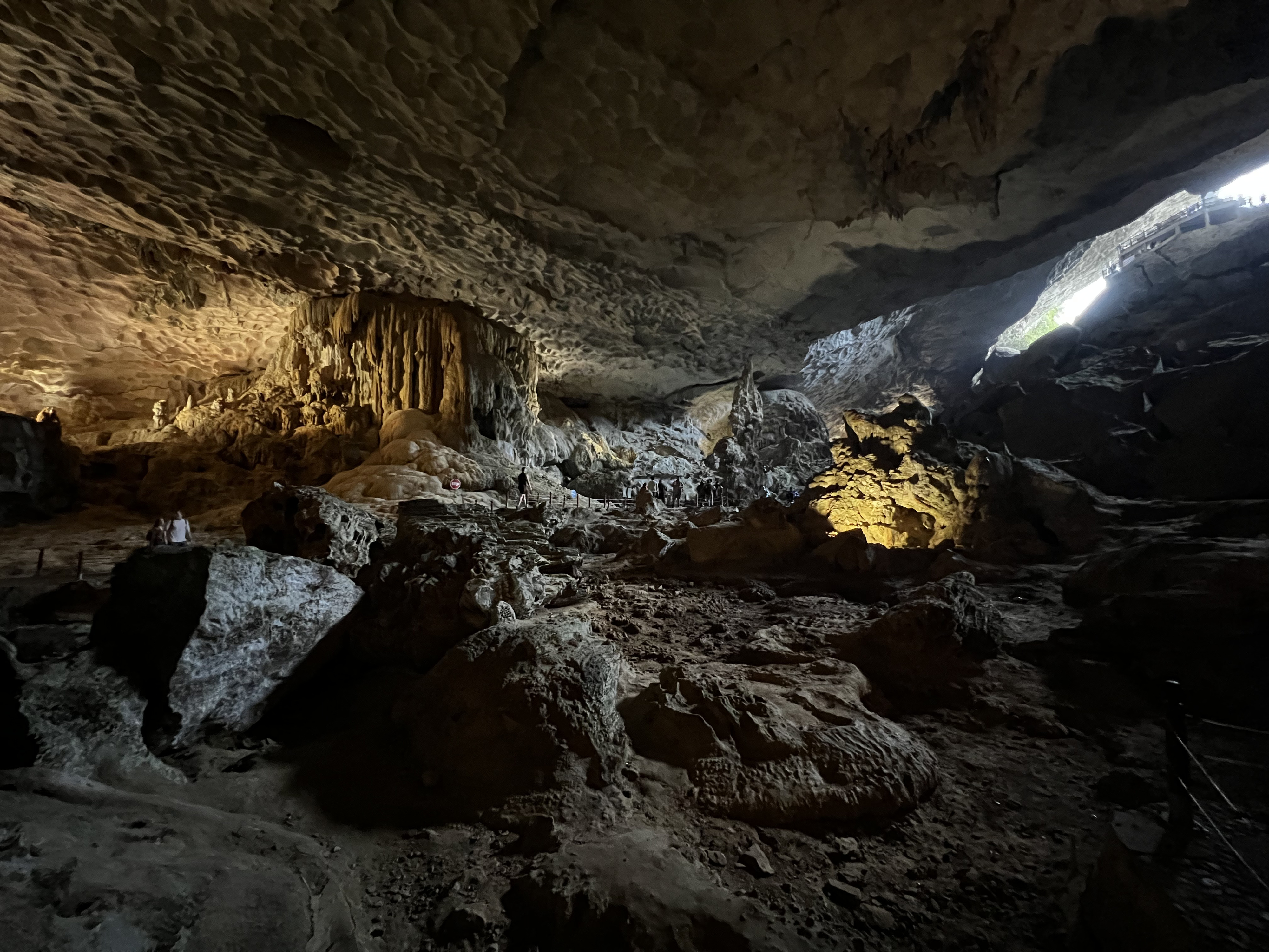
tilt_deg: +3.9
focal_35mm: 13
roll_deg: +0.1
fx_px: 477
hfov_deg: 106.2
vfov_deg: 89.9
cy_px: 476
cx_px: 634
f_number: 1.8
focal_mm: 1.57
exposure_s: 1/30
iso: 1250
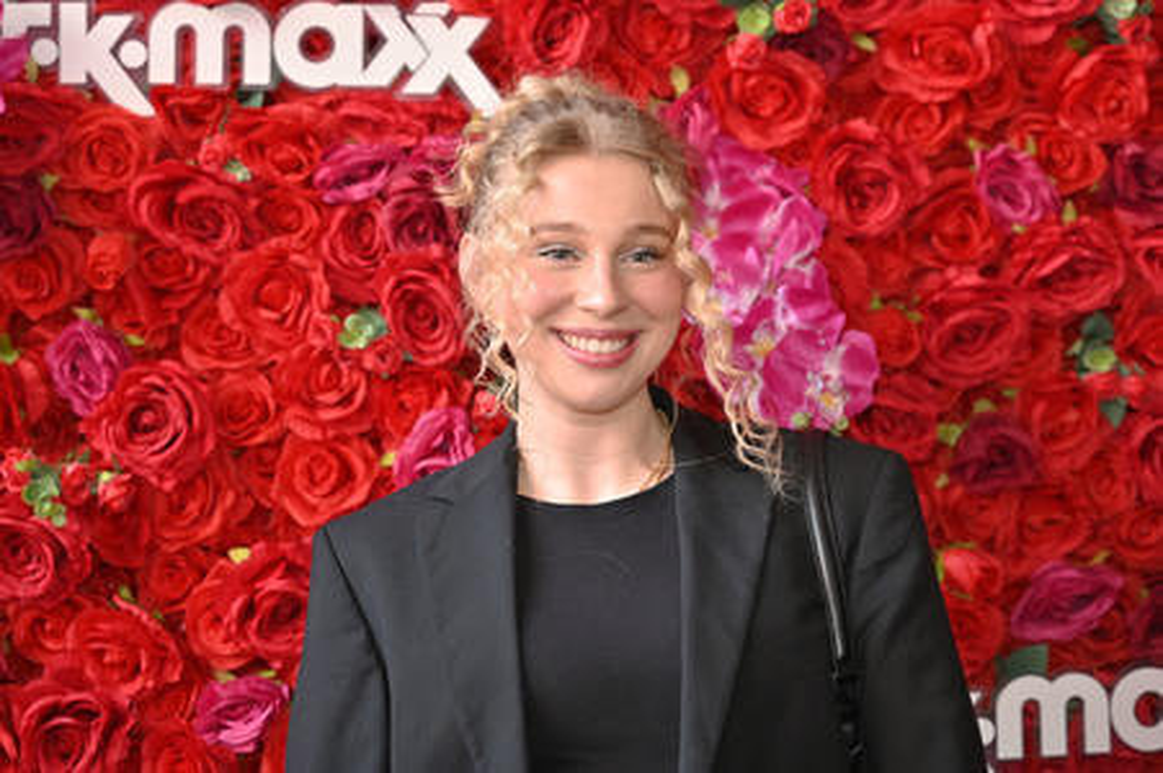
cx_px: 582
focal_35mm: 75
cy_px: 386
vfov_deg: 18.2
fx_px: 2421
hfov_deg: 27.0
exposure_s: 1/200
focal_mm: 75
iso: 800
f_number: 2.8
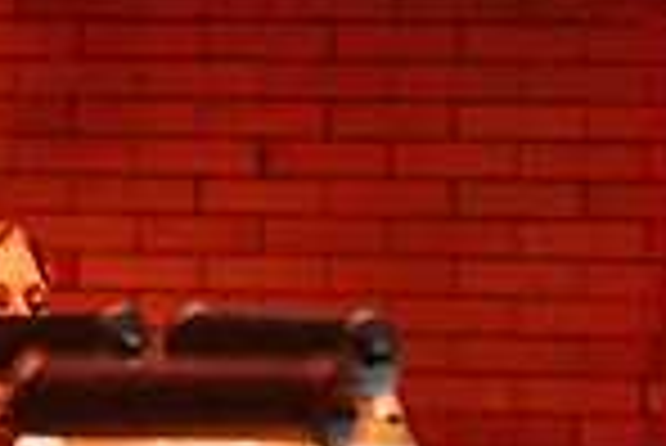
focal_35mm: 344
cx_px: 490
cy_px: 619
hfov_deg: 6.0
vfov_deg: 4.0
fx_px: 6370
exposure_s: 1/160
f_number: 2.8
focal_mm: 88
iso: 1000
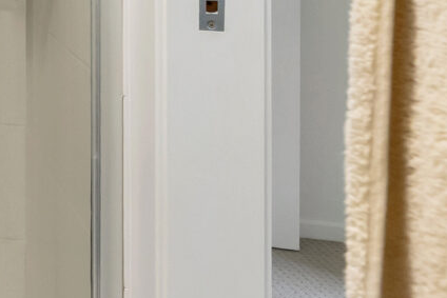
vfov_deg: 18.6
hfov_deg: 19.3
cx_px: -420
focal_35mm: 68
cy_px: -92
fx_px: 845
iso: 2500
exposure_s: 1/50
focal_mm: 16
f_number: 8
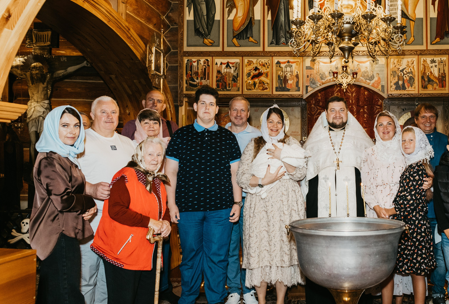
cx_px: 327
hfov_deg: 48.8
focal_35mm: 38
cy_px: 161
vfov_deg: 35.4
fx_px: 476
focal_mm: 24
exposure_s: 1/160
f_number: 5
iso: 400
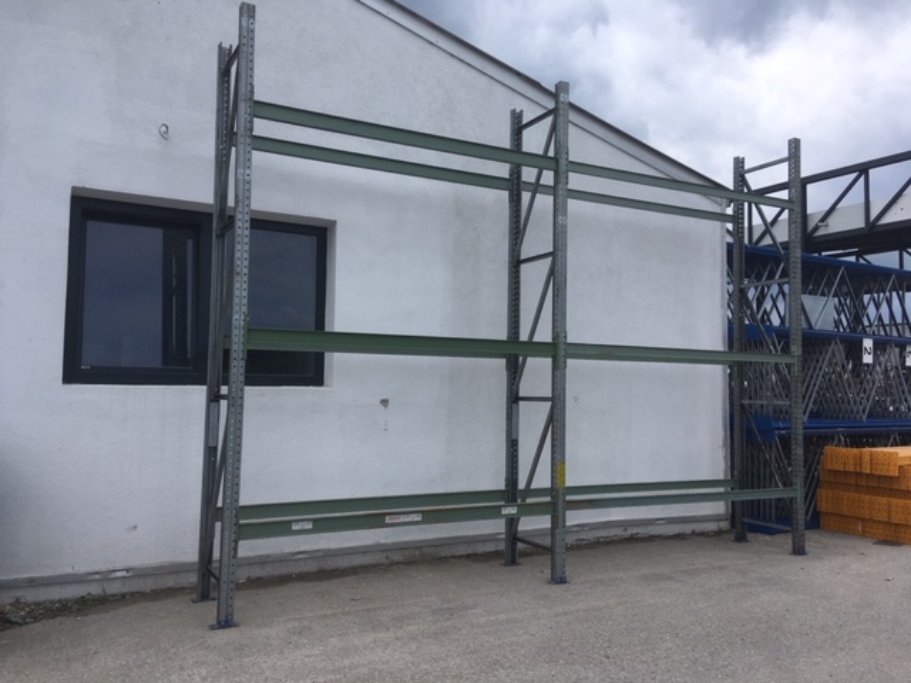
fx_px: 763
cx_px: 456
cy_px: 342
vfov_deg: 48.2
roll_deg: -0.1
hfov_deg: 61.7
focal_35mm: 29
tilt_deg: +3.5
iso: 25
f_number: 2.2
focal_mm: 4.15
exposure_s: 1/1789
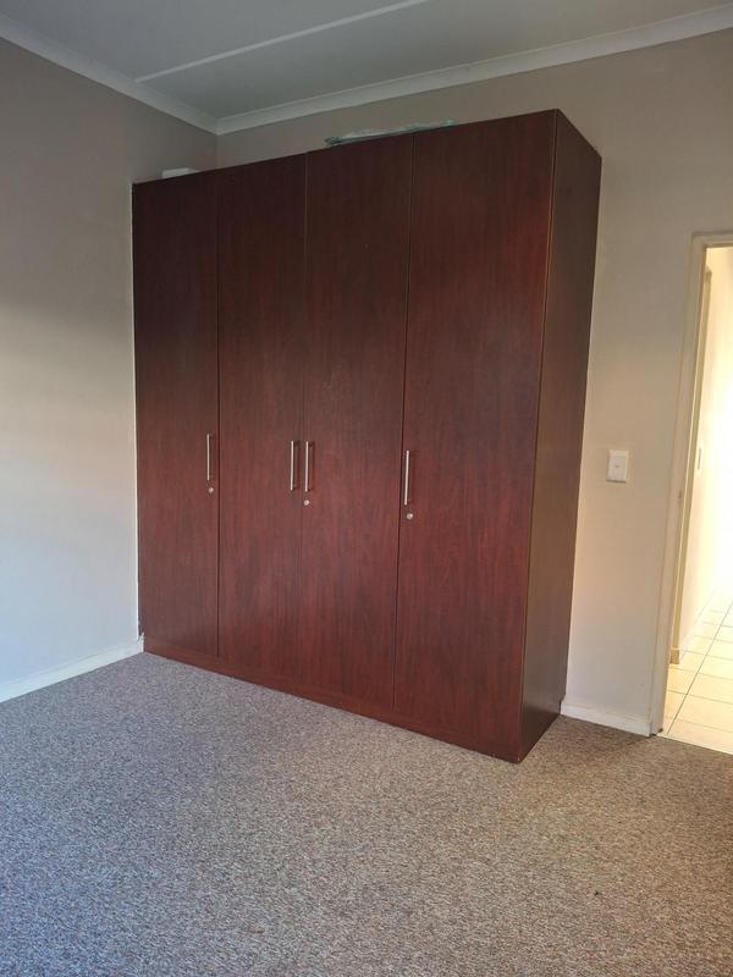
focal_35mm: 25
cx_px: 366
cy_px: 488
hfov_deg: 54.9
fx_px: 706
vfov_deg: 69.4
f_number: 1.8
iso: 320
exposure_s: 1/50
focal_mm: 4.69
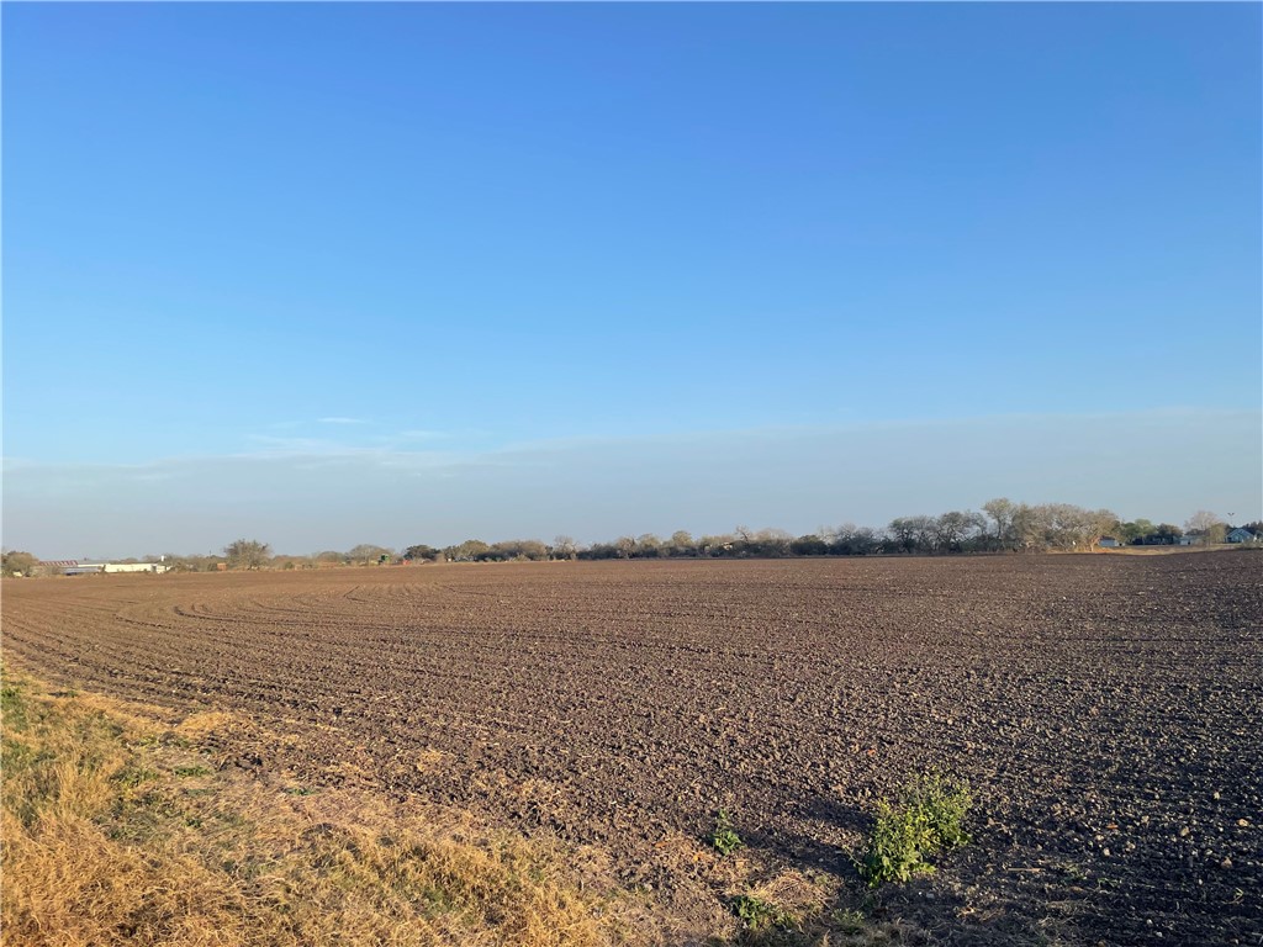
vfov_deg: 53.1
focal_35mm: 26
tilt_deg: +5.8
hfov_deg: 67.3
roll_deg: +1.7
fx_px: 949
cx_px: 632
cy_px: 474
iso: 32
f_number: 1.6
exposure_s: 1/1887
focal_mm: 4.2
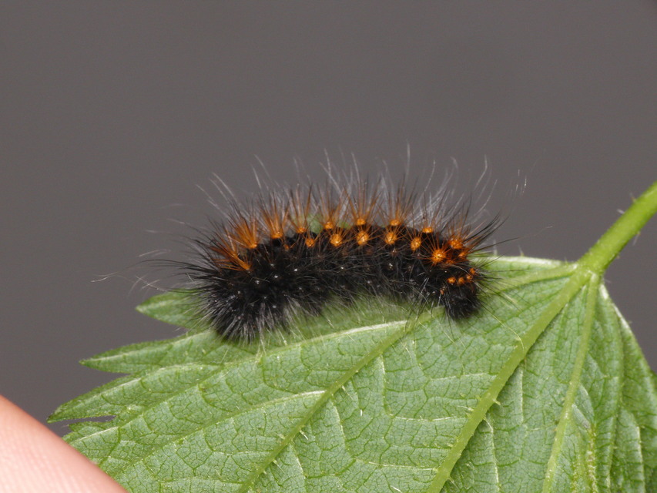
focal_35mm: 181
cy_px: 246
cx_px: 328
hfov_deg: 10.9
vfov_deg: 8.2
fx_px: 3436
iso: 200
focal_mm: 38.3
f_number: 11
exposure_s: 1/640
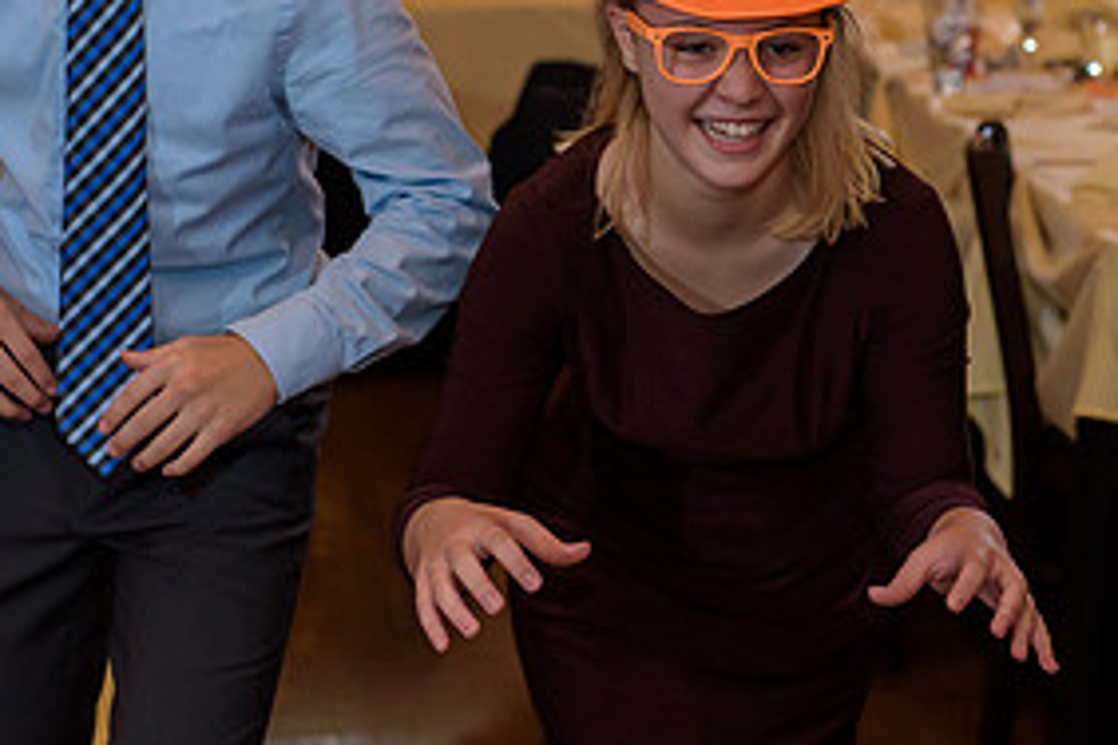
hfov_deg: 14.2
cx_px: 729
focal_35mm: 144
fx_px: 4472
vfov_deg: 9.5
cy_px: 188
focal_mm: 70
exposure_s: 1/125
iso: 1600
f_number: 3.2
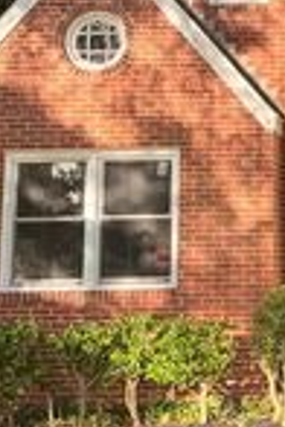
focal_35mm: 85
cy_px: 92
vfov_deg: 23.6
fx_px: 1009
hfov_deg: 15.3
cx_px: 372
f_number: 1.78
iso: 100
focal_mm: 6.76
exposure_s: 1/1553
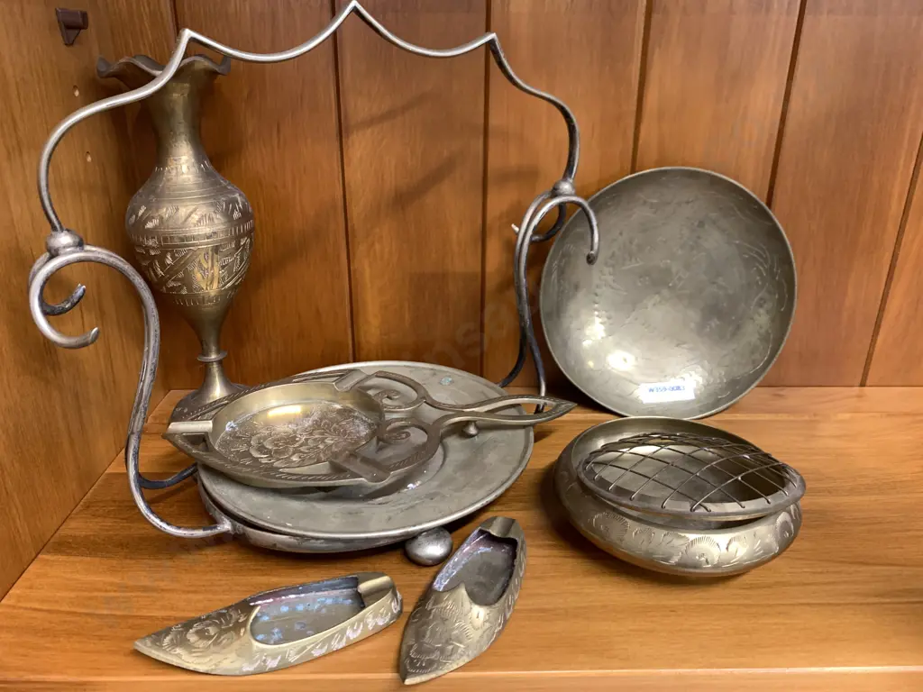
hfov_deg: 67.3
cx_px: 462
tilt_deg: -21.1
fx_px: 693
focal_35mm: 26
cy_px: 346
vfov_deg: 53.1
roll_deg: -0.4
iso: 250
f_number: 1.8
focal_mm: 4.25
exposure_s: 1/50
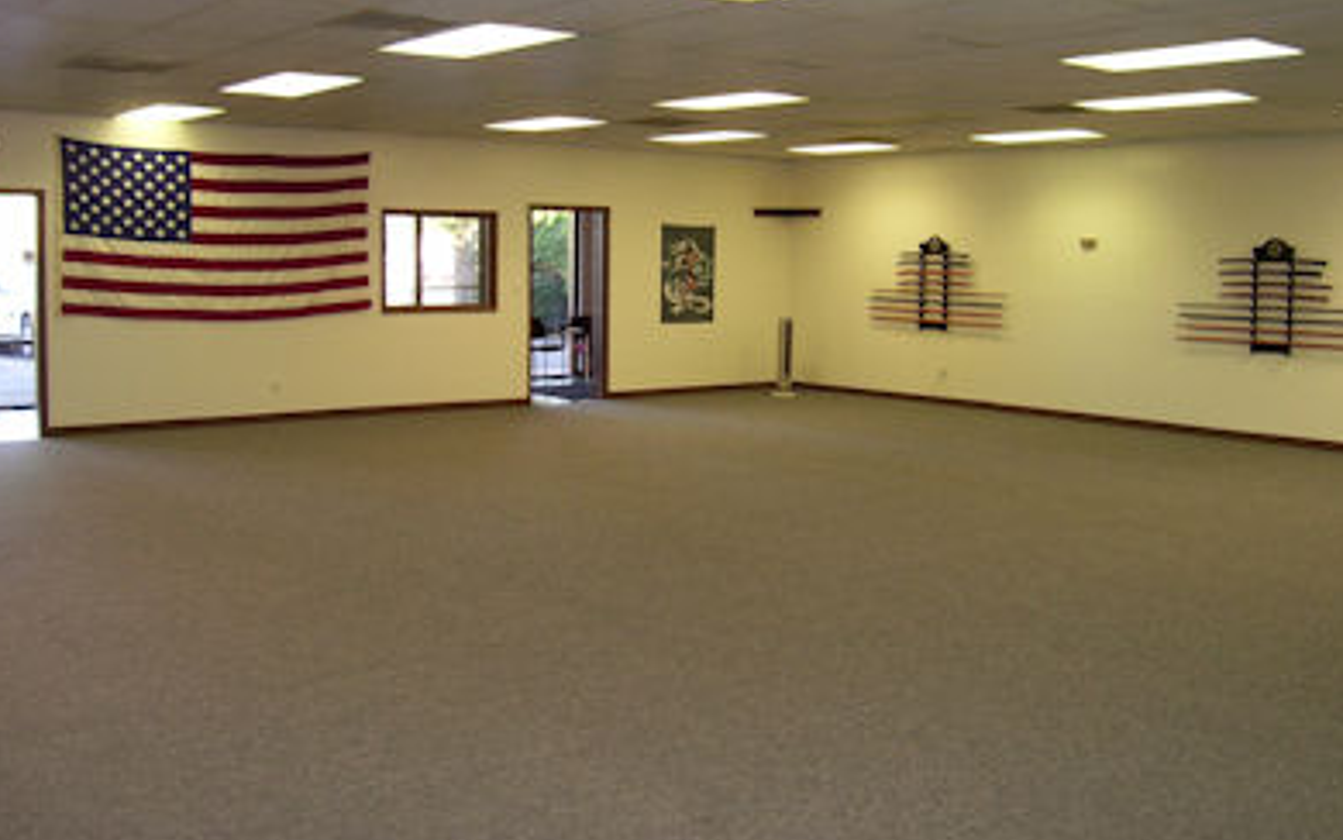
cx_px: 672
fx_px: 1355
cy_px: 337
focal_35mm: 37
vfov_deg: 34.4
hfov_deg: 52.7
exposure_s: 1/30
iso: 125
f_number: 2.7
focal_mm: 5.6
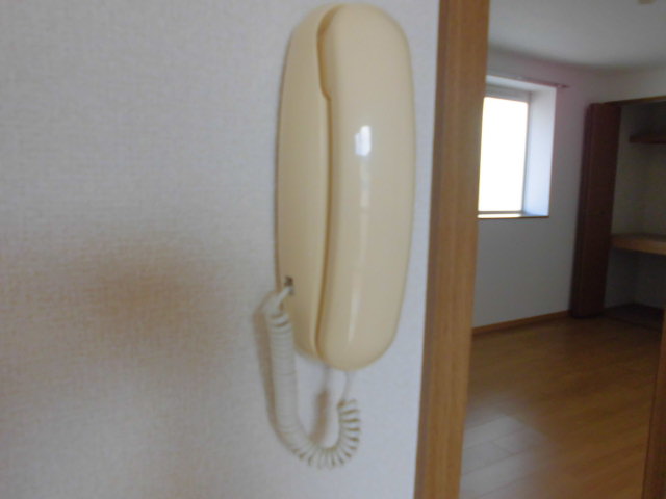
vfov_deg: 53.1
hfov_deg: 67.3
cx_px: 333
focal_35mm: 26
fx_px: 500
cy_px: 250
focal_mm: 4.6
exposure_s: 1/60
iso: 200
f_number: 3.5
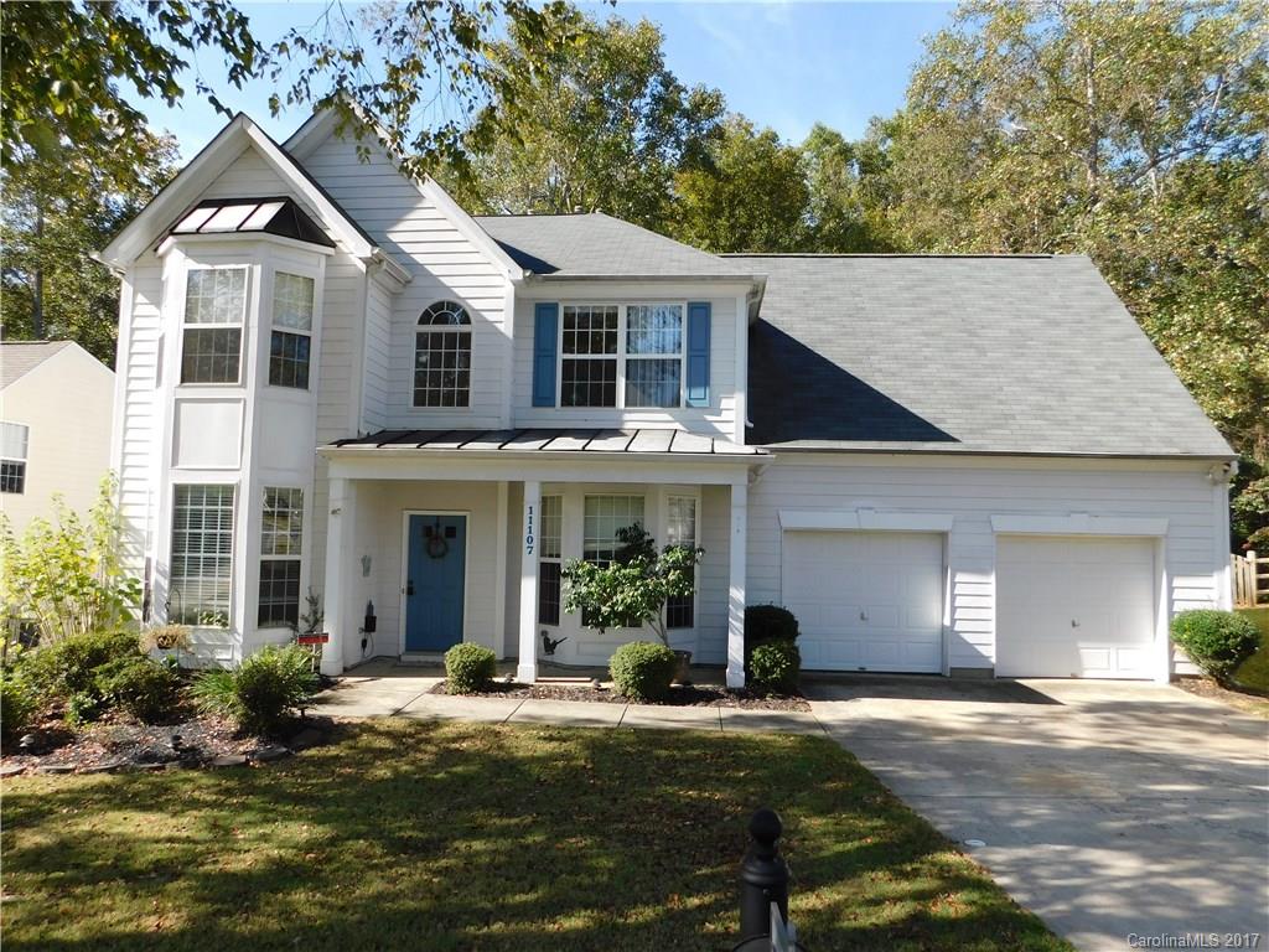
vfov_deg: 58.9
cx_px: 634
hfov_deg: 73.9
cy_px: 476
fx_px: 843
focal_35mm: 23
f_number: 3
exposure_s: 1/640
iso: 125
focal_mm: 4
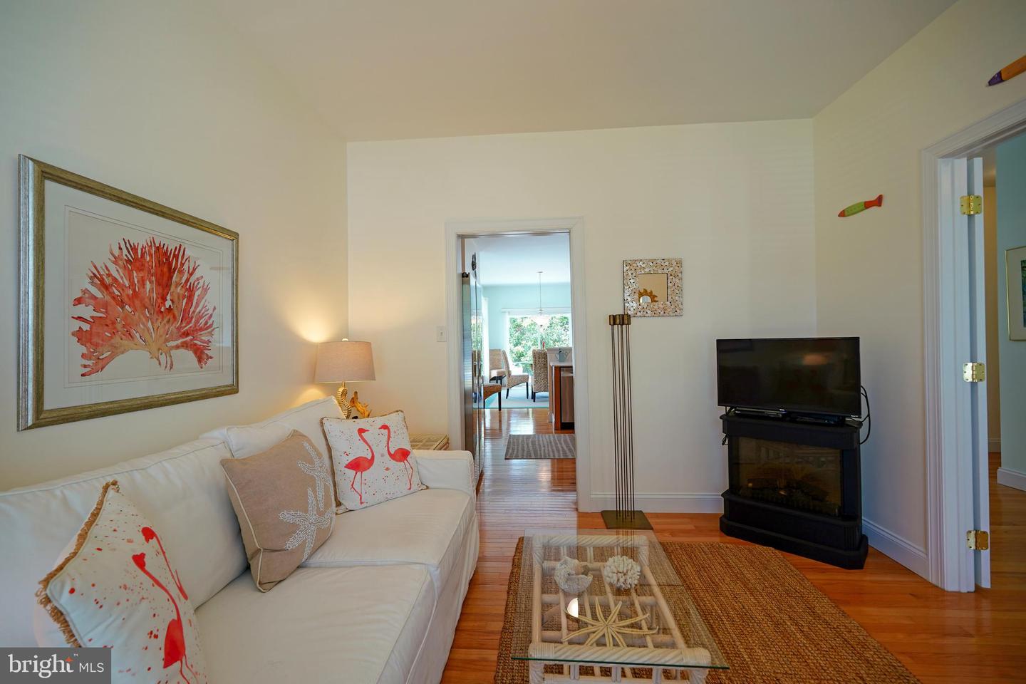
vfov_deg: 77.3
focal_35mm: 15
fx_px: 427
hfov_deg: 100.4
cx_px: 513
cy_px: 342
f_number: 3.5
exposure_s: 1/50
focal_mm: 10
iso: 100
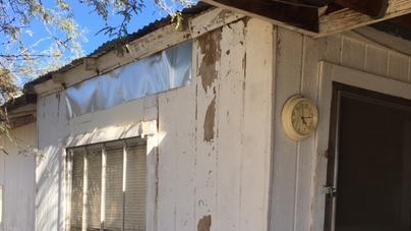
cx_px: 188
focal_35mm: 50
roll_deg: -2.4
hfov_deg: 41.3
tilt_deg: -2.2
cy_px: 228
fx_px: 545
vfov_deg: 23.0
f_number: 2.2
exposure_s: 1/605
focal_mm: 4.15
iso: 25
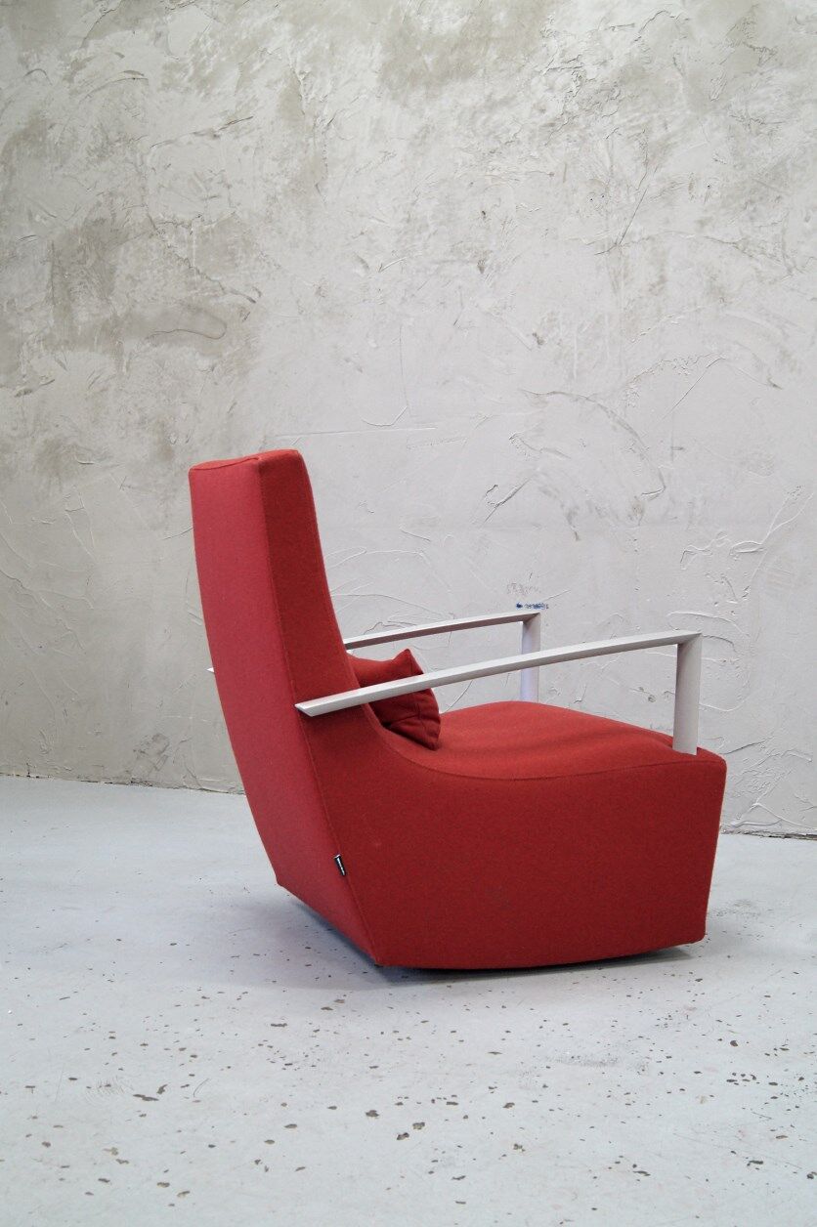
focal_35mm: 39
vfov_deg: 49.6
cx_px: 408
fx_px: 1329
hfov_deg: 34.2
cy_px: 614
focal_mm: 26
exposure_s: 1/8
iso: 400
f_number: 6.3
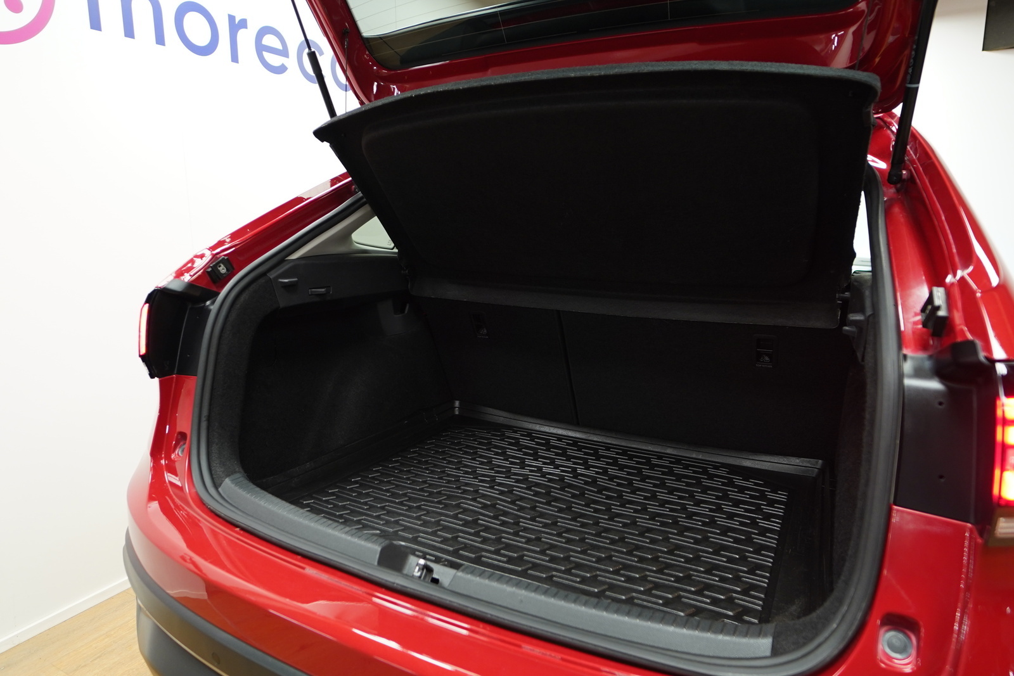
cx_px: 507
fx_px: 592
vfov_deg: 59.5
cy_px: 338
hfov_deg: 81.2
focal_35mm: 21
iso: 800
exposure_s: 1/30
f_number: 2.8
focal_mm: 14
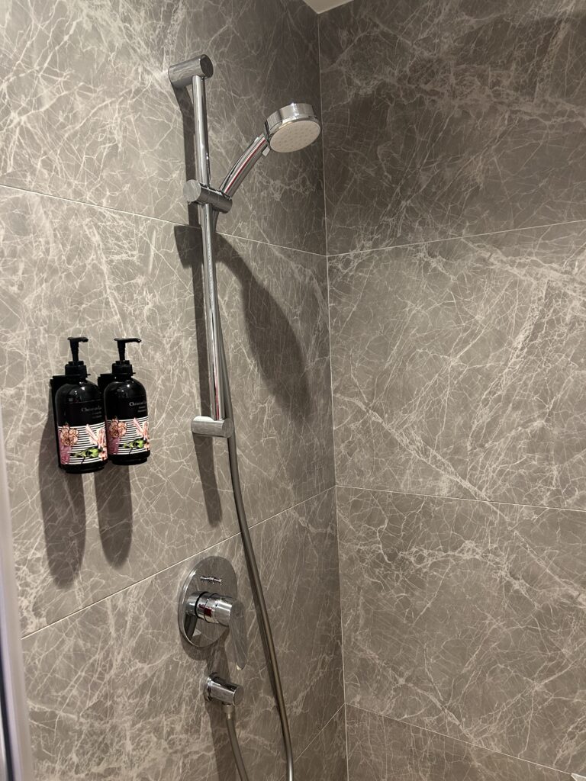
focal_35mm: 26
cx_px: 293
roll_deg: +1.7
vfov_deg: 67.3
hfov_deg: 53.1
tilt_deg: -5.3
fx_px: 587
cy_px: 390
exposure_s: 1/50
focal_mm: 5.7
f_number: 1.5
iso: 125
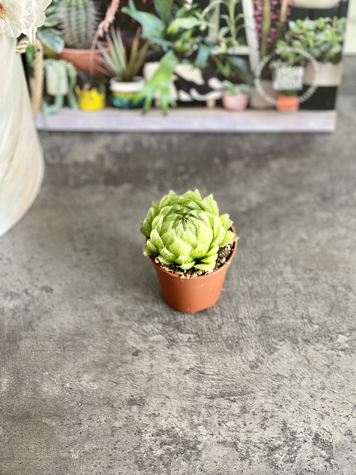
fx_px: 878
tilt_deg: -52.0
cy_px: 238
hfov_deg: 22.9
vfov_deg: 30.3
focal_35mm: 64
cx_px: 178
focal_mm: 7.5
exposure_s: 1/78
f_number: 2.2
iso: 250
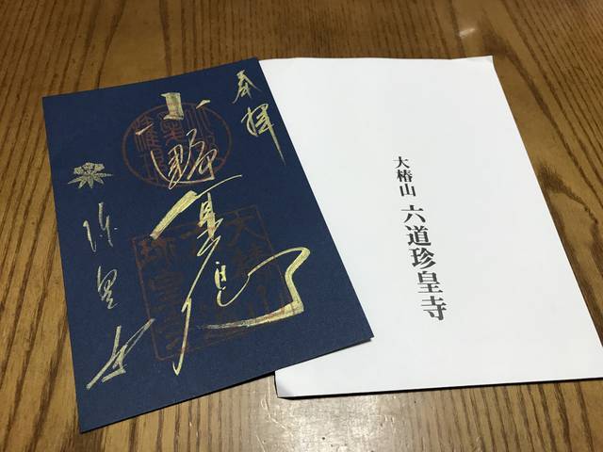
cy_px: 226
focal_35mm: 28
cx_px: 302
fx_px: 488
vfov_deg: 49.7
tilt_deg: -58.7
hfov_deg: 63.4
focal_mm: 3.99
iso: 40
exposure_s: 1/24
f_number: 1.8
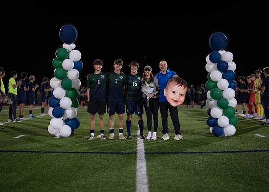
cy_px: 96
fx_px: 400
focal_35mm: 52
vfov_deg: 27.0
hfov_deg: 37.2
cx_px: 134
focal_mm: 50
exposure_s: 1/500
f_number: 1.2
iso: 250
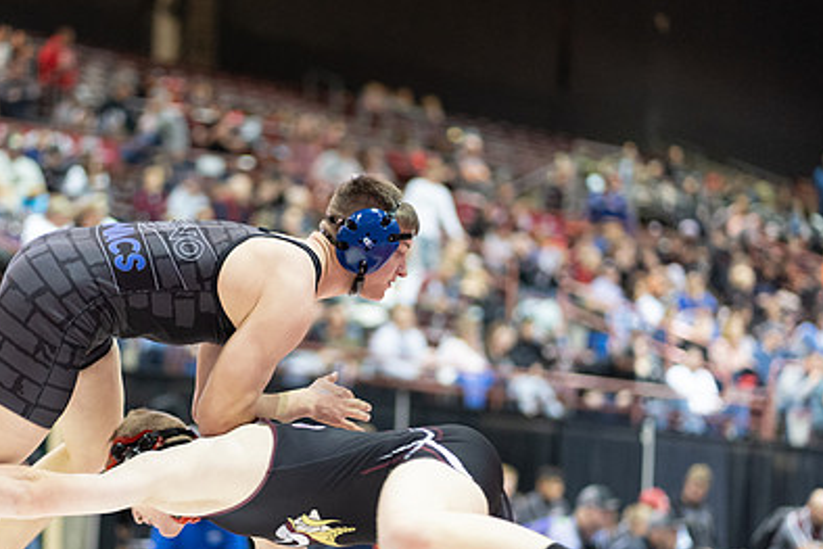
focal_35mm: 125
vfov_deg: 11.0
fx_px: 2859
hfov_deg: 16.4
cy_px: 333
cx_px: 305
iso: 3200
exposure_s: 1/500
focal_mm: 85
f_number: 1.8
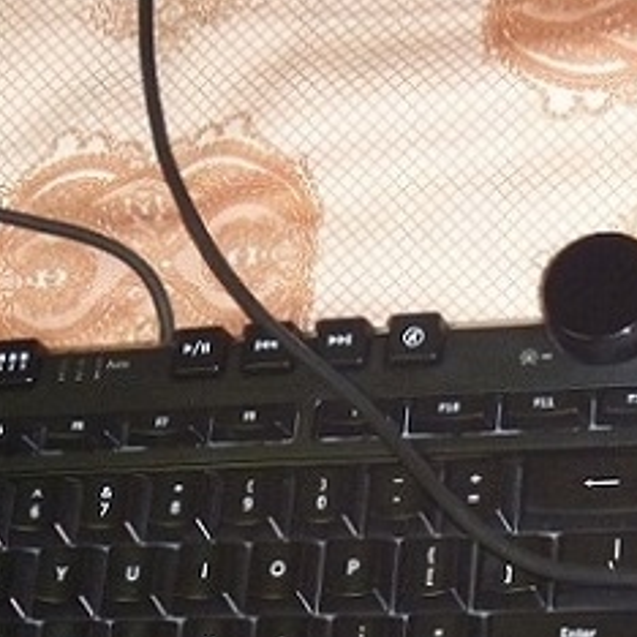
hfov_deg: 17.6
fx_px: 2040
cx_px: 506
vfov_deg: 17.1
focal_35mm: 98
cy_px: 736
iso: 200
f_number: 3.5
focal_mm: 6.3
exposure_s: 1/30
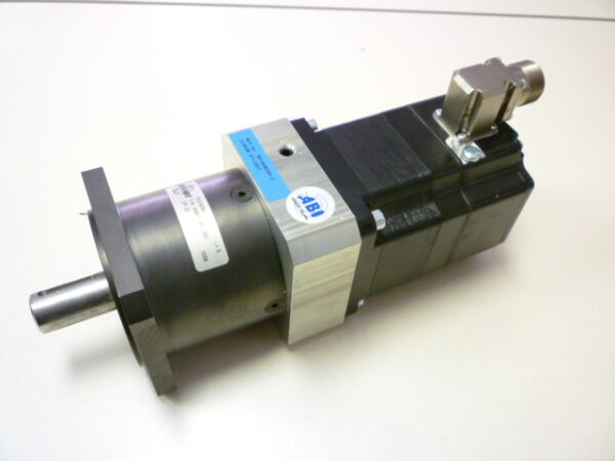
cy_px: 230
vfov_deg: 48.2
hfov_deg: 61.7
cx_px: 308
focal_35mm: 29
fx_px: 515
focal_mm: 5.2
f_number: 3.3
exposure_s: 1/15
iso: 400
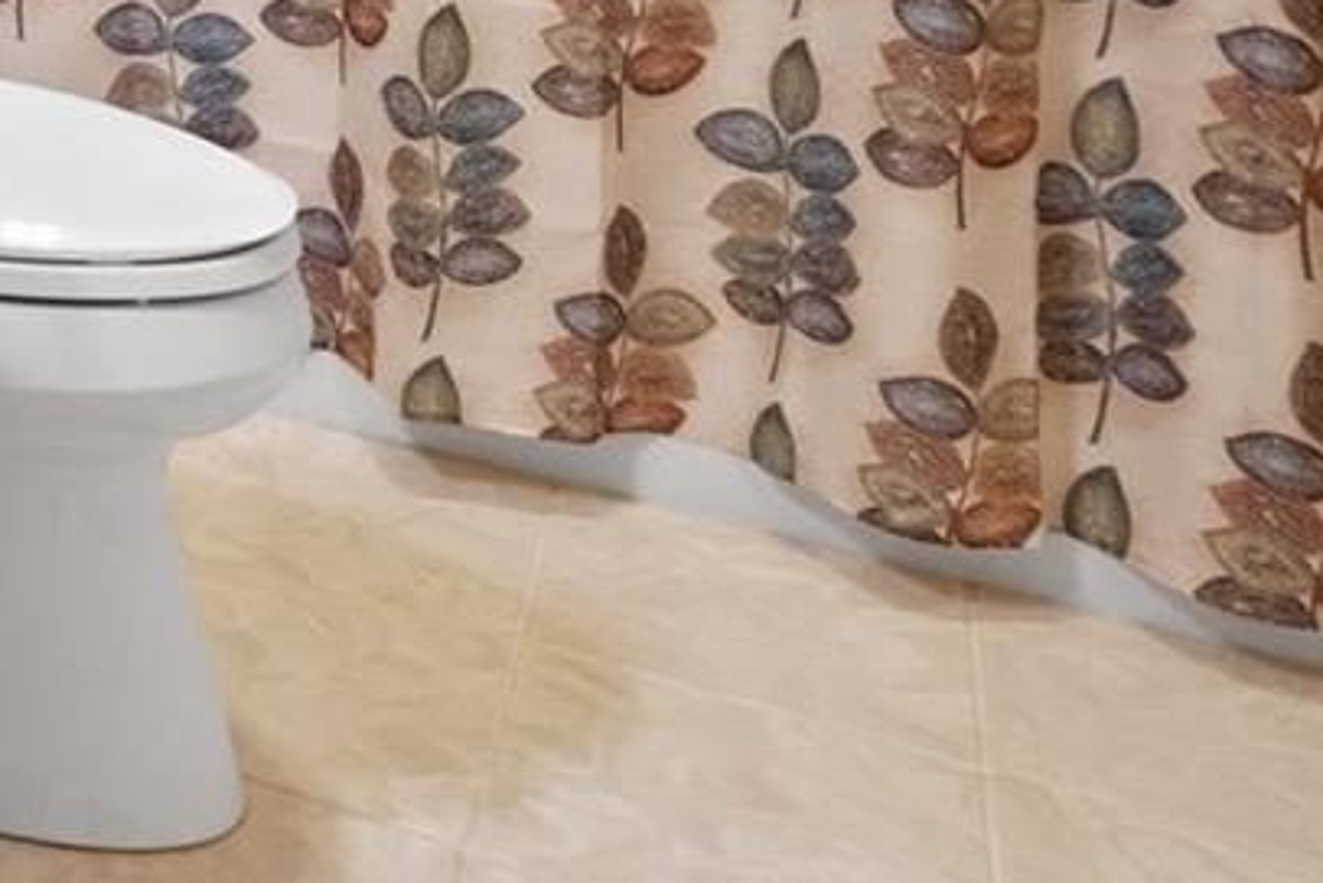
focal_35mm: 63
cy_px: -749
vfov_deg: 17.2
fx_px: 2316
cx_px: -785
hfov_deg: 23.6
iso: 400
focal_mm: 8
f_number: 8
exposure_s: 1/5
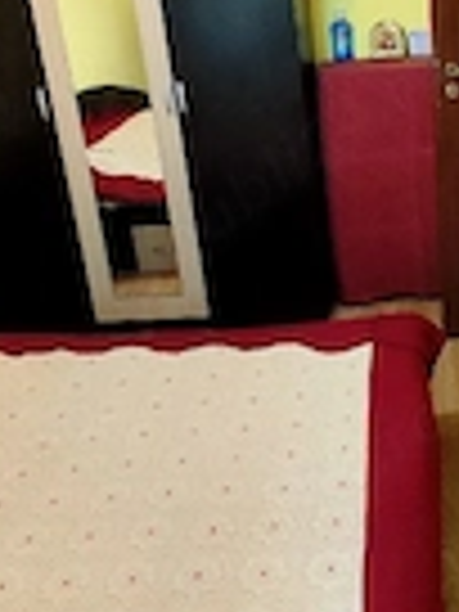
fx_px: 831
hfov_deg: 29.9
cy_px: 209
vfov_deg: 40.0
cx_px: 392
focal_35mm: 47
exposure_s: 1/50
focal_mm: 1.65
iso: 200
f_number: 2.2
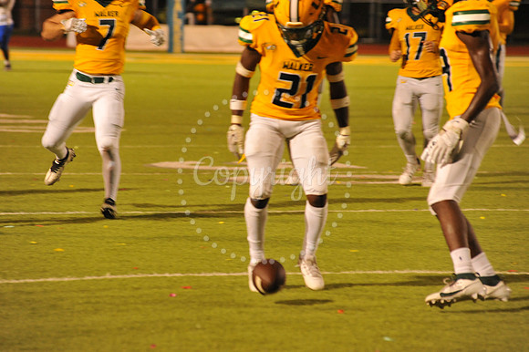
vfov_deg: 6.9
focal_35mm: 200
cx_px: 264
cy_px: 176
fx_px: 2937
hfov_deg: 10.3
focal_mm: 200
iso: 3200
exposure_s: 1/160
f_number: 5.6
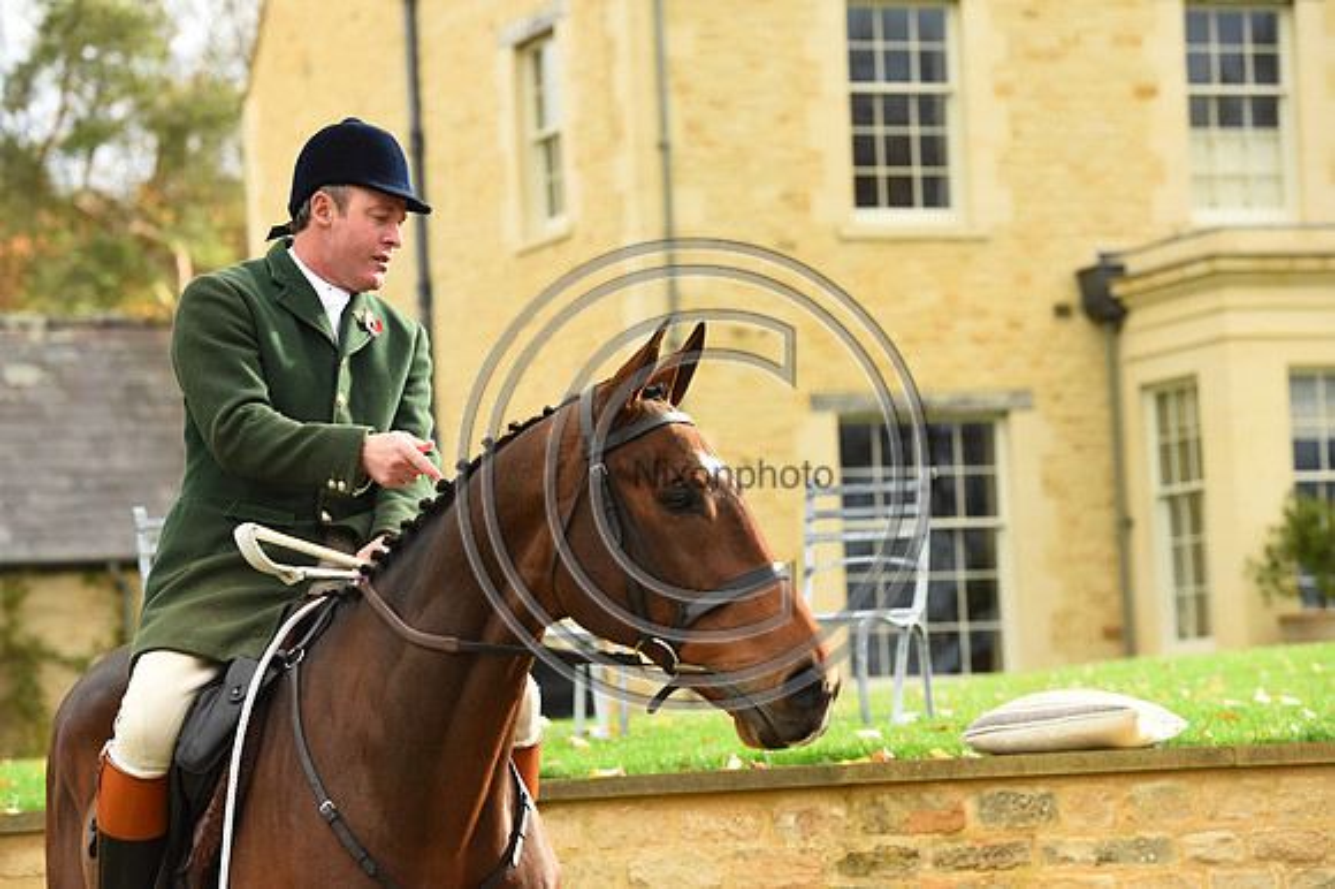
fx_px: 5003
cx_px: 668
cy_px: 444
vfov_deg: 10.1
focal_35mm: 135
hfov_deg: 15.2
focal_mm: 135
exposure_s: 1/1250
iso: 2000
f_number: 5.6
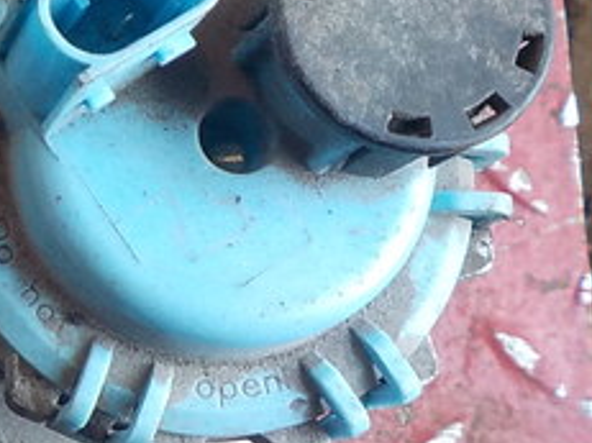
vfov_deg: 17.7
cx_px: -226
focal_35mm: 83
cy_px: 164
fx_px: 1419
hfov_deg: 20.9
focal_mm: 4.1
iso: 180
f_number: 3.3
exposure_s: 1/30
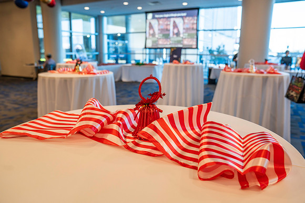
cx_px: 152
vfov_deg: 48.0
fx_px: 229
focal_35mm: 27
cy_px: 102
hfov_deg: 67.4
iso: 640
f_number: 4
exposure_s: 1/125
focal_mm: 27
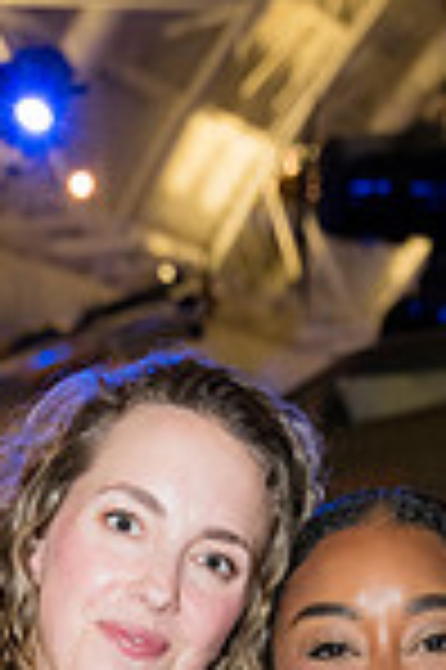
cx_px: 176
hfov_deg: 10.3
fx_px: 2477
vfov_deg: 14.4
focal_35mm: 133
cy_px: 1007
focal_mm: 44
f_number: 4
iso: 3200
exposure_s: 1/160
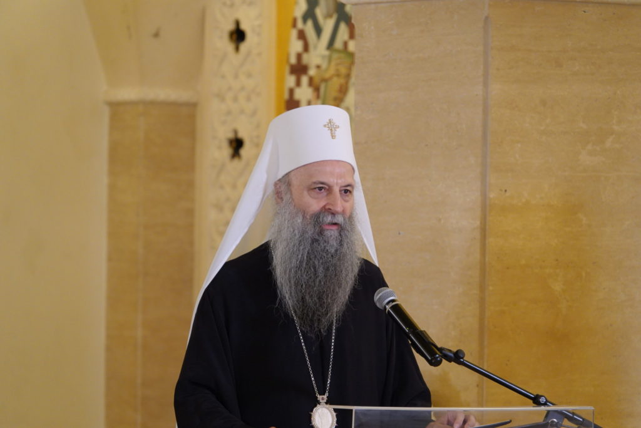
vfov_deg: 4.6
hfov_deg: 6.9
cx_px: 320
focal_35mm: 300
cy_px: 214
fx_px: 5342
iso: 800
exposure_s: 1/30
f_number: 4
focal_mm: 110.13
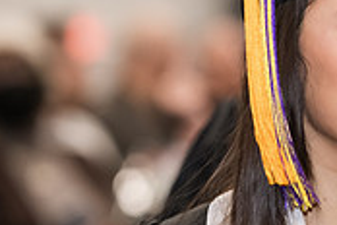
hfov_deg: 3.9
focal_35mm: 532
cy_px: 152
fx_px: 4980
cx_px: 387
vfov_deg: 2.6
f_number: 3.2
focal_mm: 160
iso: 2000
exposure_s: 1/200
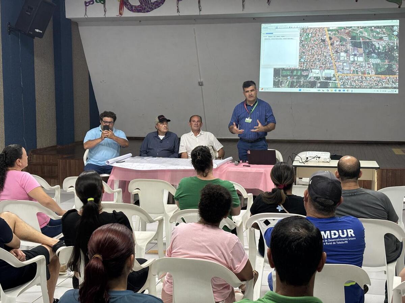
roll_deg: +0.2
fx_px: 608
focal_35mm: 52
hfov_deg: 36.8
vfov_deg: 28.0
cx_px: 202
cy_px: 152
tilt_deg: -7.3
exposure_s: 1/40
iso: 125
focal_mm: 5.96
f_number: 1.6
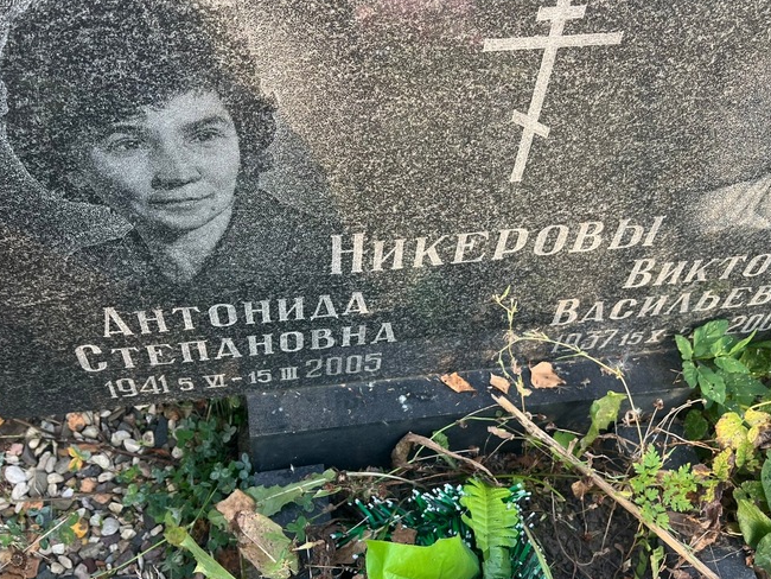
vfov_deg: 44.0
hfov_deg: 56.7
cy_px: 345
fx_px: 713
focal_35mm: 32
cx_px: 349
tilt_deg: -55.6
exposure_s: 1/121
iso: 50
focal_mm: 5.7
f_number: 1.5
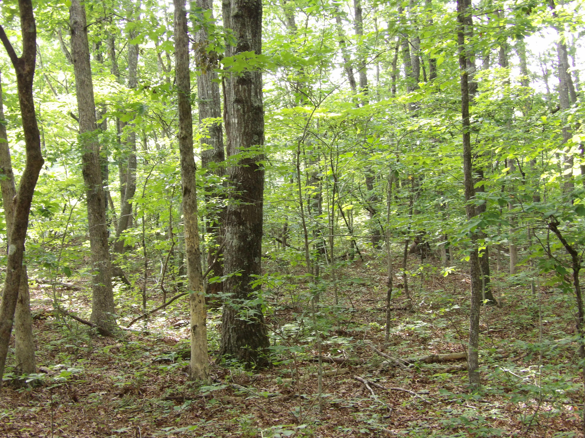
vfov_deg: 27.5
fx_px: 896
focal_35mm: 53
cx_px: 292
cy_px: 219
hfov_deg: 36.2
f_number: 3.9
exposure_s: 1/21
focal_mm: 9.5
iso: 200
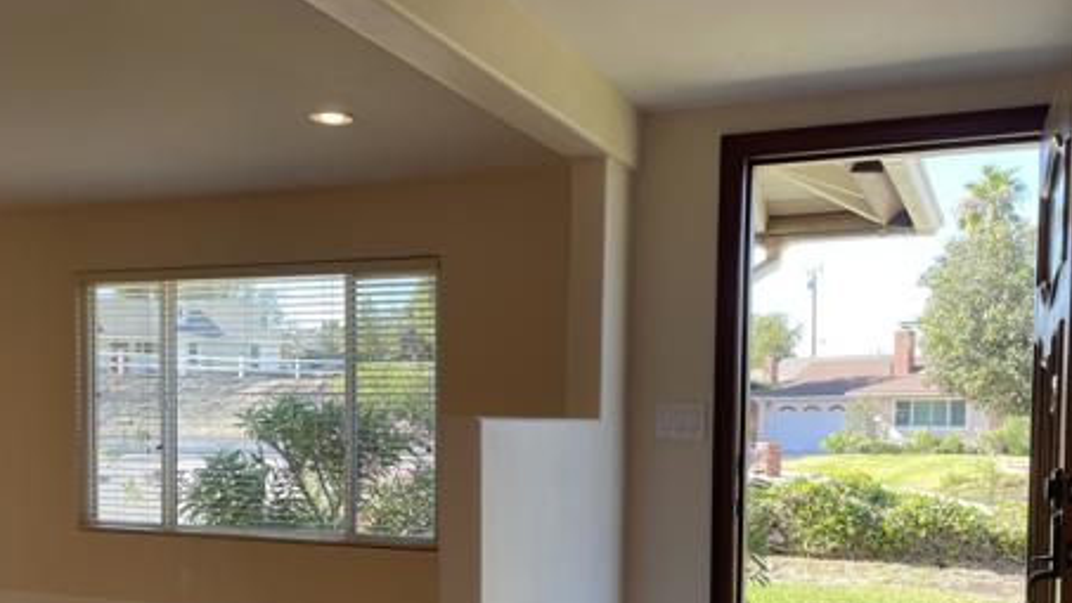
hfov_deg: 50.5
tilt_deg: -1.9
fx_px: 1137
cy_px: 468
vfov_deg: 29.2
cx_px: 542
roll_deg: -0.5
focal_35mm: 40
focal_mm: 4.2
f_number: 1.6
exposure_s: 1/213
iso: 32
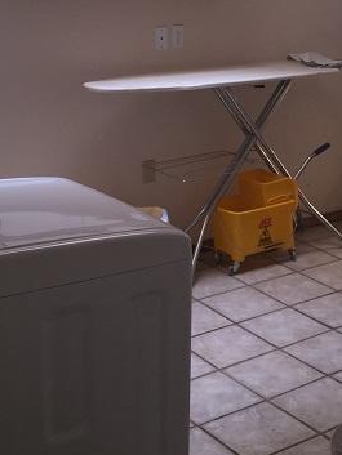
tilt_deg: -13.9
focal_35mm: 67
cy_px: 174
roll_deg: -0.7
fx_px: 882
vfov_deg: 28.9
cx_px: 248
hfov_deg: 21.8
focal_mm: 4.15
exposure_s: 1/47
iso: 32
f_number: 2.2
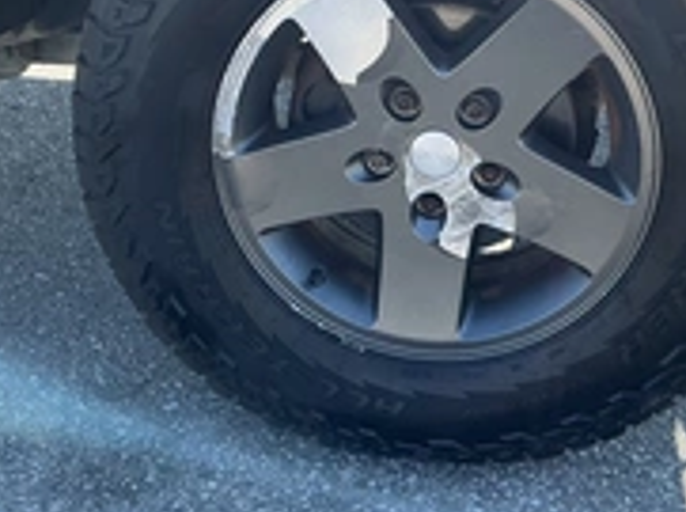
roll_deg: +0.4
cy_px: 99
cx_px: 428
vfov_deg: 23.2
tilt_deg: -16.4
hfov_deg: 31.1
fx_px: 1226
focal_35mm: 62
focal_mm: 3
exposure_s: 1/310
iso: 25
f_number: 1.8
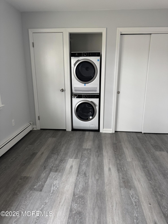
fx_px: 155
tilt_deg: -13.8
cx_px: 84
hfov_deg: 56.8
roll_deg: +0.9
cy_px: 112
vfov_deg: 71.6
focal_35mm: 24
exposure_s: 1/60
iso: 250
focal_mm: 6.76
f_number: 1.78
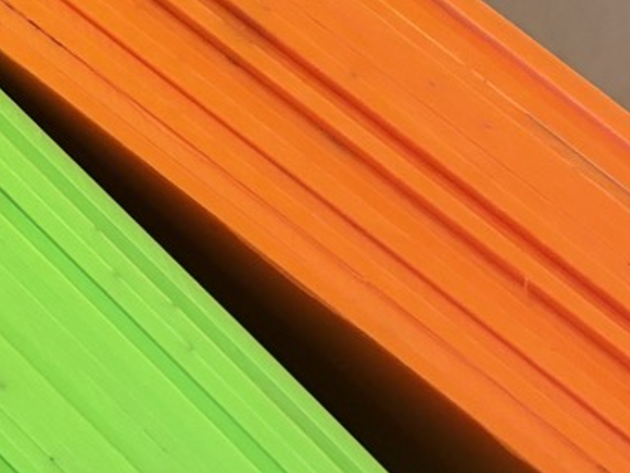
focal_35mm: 121
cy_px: 180
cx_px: -280
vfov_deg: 12.2
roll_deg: +1.1
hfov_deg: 15.2
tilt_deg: +8.6
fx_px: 2202
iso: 320
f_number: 1.6
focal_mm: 5.96
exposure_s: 1/33
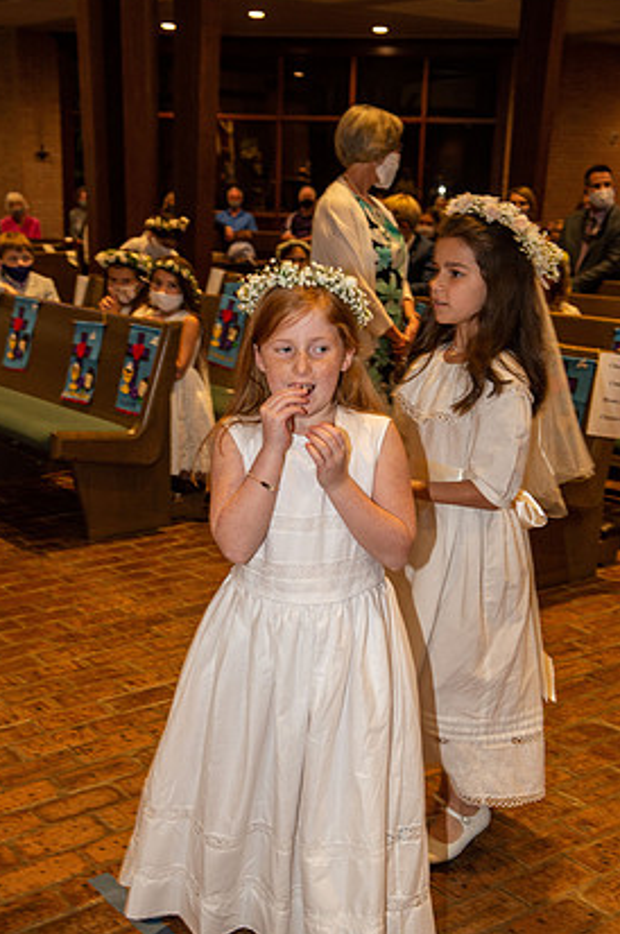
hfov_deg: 28.0
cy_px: 493
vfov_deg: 41.2
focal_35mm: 48
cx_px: 289
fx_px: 1244
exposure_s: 1/125
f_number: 5
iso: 1600
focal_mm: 44
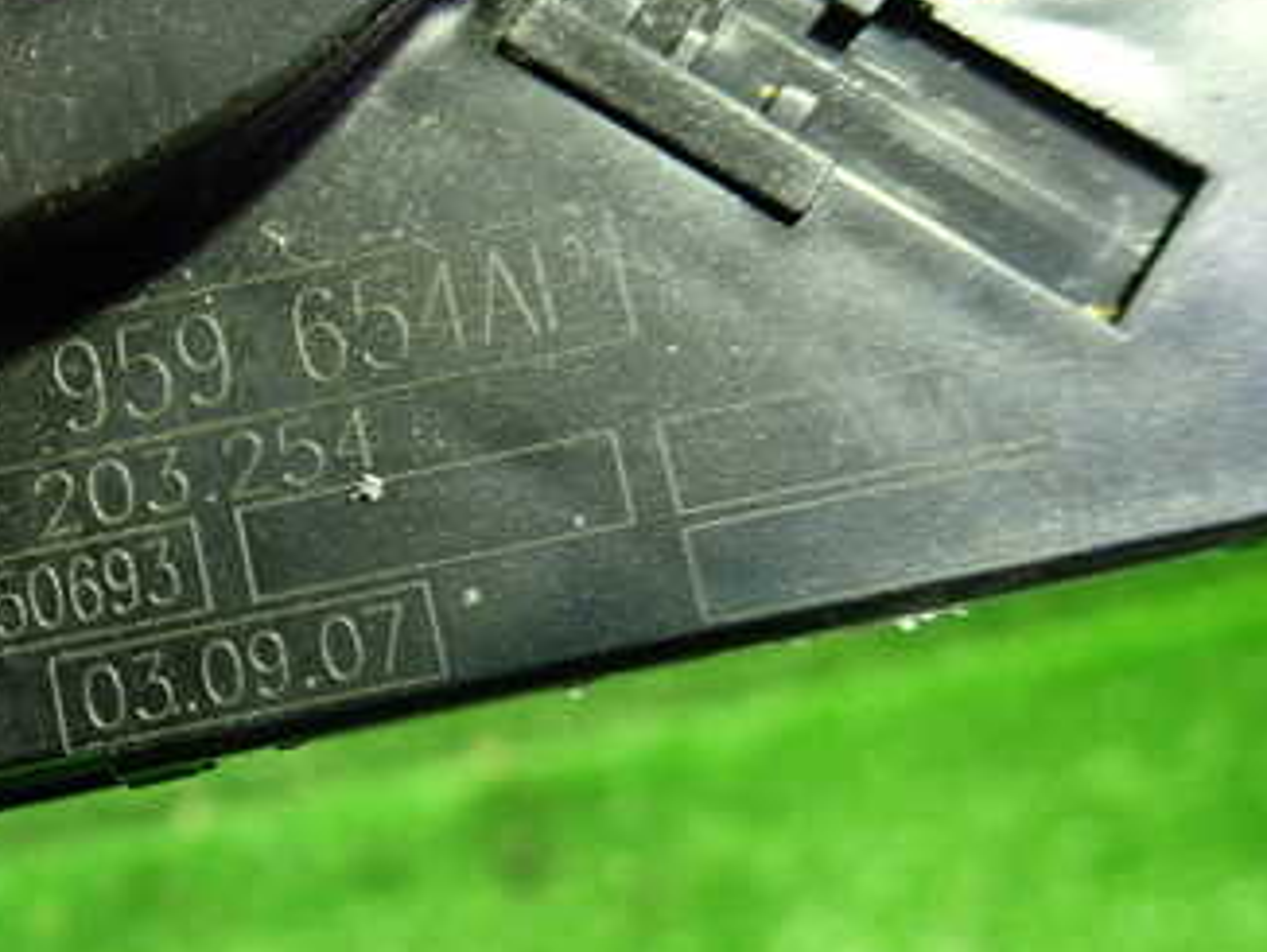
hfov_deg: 39.2
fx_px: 1685
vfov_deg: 31.5
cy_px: 536
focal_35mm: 46
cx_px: 206
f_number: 2
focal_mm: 4.5
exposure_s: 1/30
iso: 500
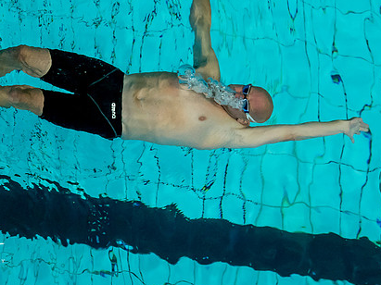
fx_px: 6118
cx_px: 217
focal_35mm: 556
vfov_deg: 2.7
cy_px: 88
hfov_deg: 3.6
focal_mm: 150
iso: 2000
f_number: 2.8
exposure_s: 1/1000
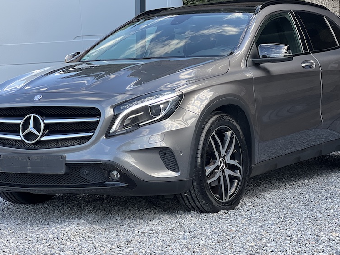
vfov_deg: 14.4
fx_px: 1012
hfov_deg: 19.1
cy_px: 98
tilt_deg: +0.5
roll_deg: -0.5
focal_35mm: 103
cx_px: 182
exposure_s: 1/121
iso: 40
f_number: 2.8
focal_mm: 9
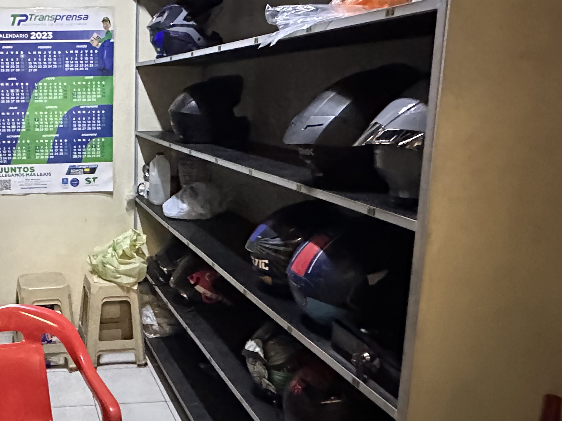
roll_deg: +0.3
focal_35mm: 35
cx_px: 51
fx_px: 568
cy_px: 202
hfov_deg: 47.1
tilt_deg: -10.8
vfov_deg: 40.7
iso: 1250
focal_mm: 2.22
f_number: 2.2
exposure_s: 1/44
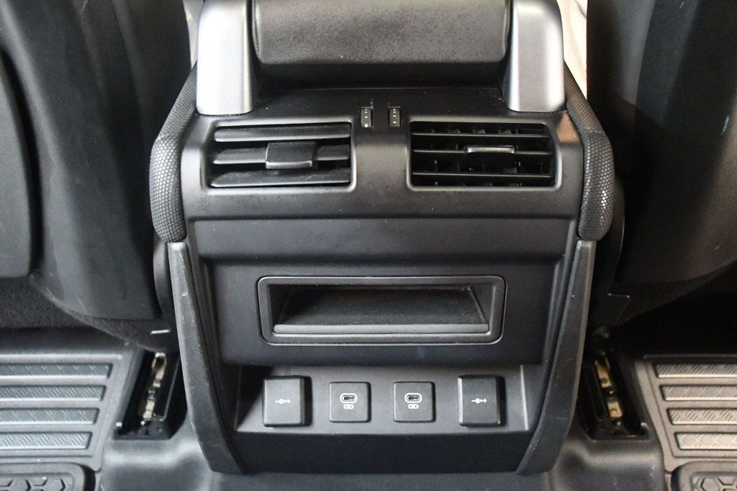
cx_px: 368
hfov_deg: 49.6
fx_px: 798
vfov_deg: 34.2
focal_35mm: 39
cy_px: 246
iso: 12800
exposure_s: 1/25
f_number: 3.8
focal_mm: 26
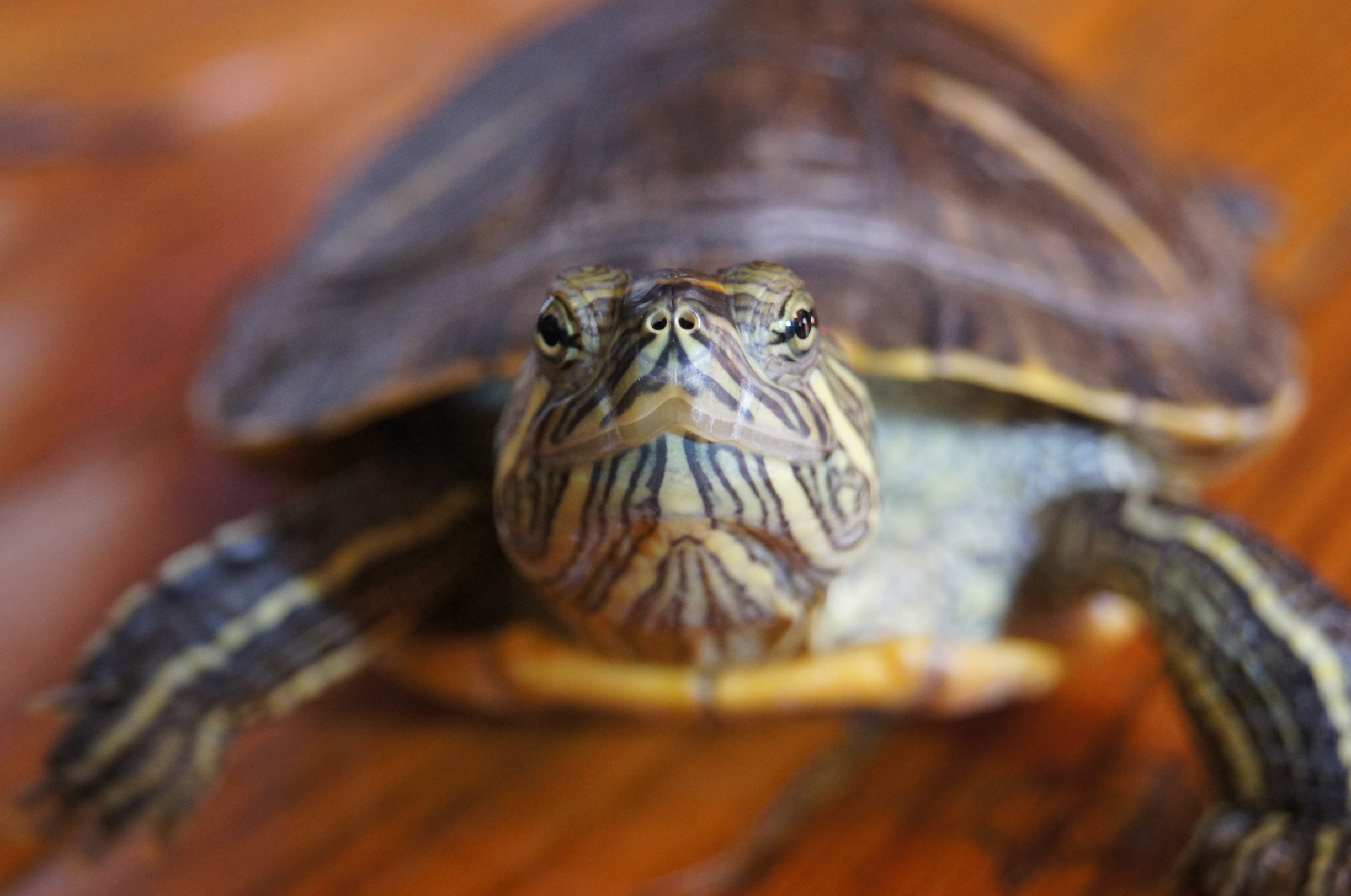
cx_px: 676
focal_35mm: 82
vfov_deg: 16.5
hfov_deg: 24.7
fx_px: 3091
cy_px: 448
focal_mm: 55
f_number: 6.3
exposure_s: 1/20
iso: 1600
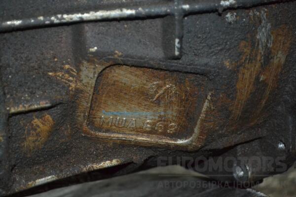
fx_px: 678
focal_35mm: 82
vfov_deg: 16.6
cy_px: 98
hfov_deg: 24.6
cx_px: 148
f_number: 7.1
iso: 3200
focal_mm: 55
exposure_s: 1/60
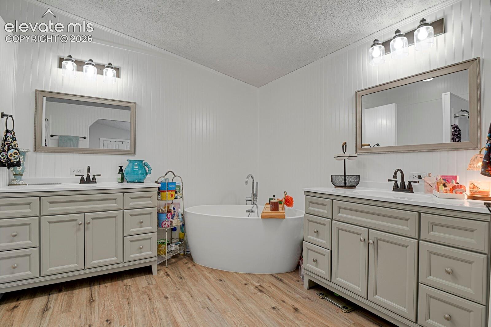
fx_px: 232
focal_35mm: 17
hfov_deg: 93.3
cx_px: 246
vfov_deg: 70.4
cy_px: 164
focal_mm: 17
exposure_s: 1.3
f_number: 6.3
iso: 250
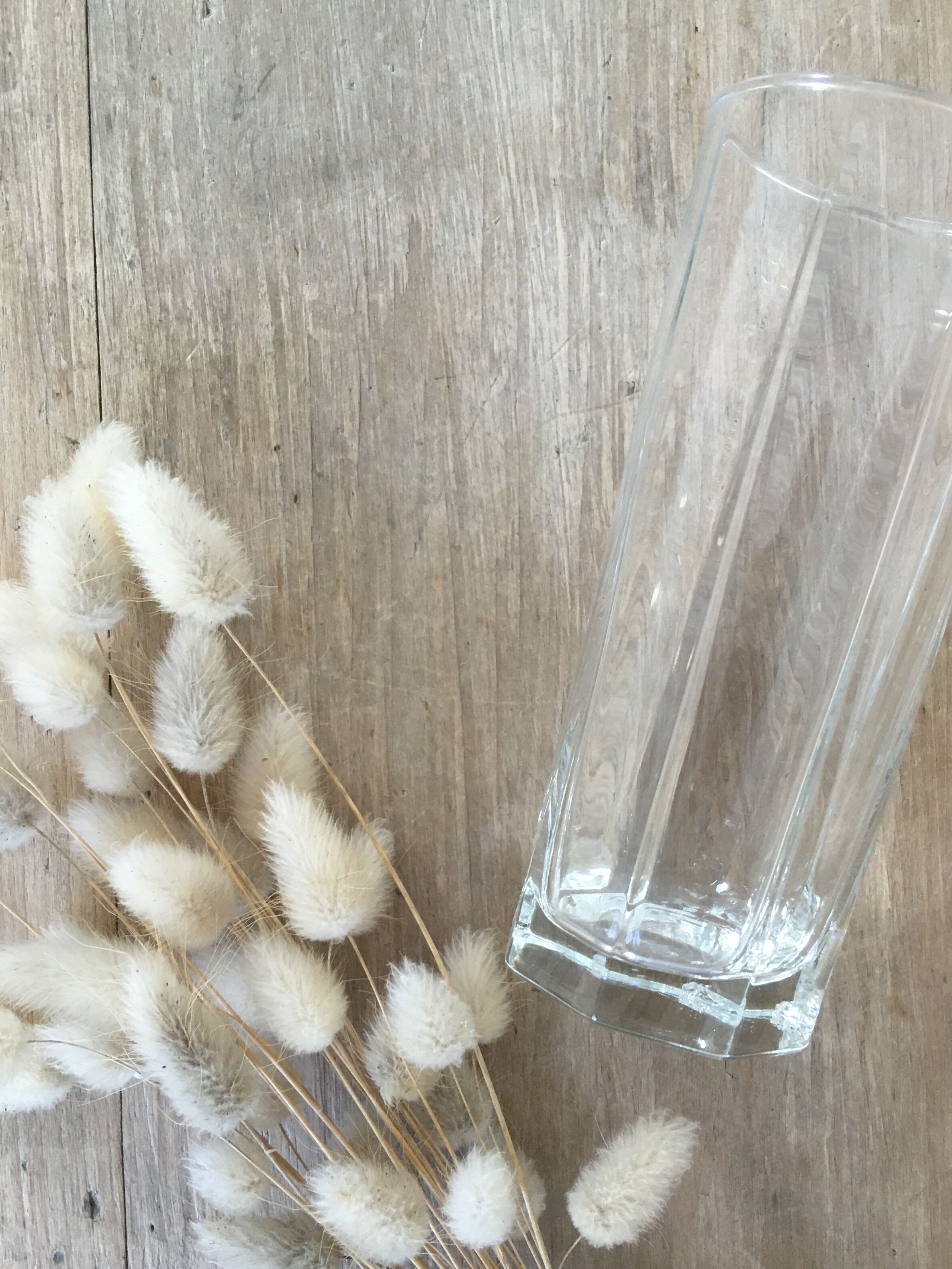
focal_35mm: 37
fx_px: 1357
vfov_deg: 50.1
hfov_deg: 38.4
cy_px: 656
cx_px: 606
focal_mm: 4.15
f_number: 2.2
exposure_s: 1/33
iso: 64
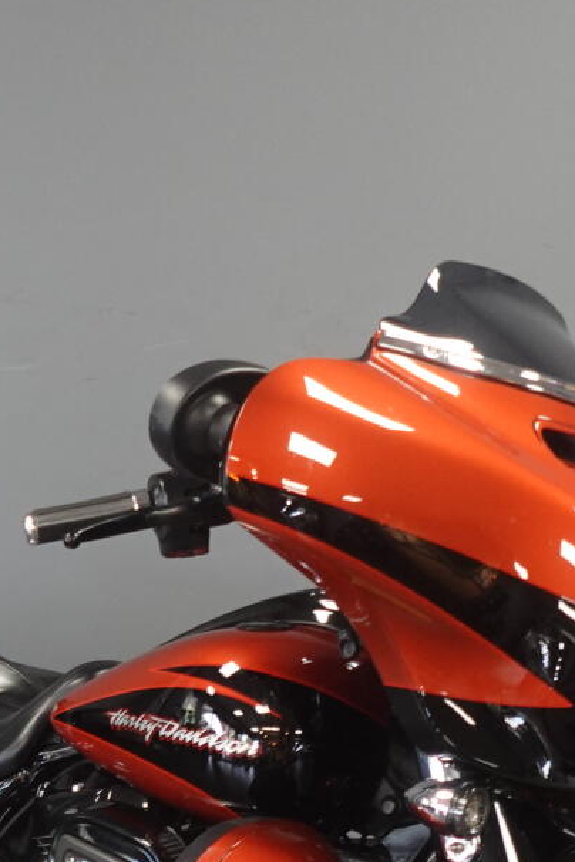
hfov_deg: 20.1
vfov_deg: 29.0
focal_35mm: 66
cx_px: 41
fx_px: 1581
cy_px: 814
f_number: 2
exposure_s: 1/80
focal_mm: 7.6
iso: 500
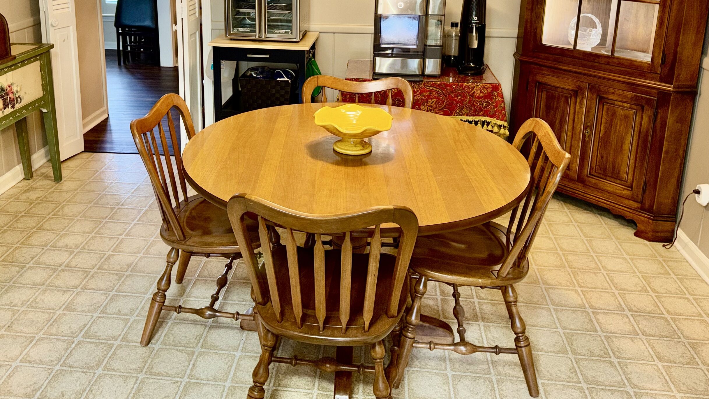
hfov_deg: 59.4
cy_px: 66
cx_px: 322
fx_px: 620
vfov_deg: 34.3
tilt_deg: -13.7
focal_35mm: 33
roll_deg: -1.0
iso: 64
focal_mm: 6.76
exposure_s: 1/22
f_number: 1.78
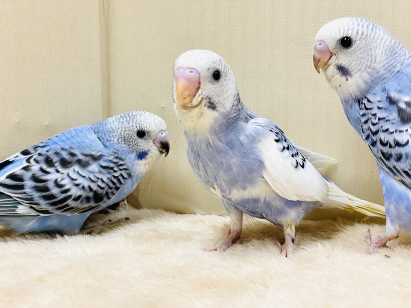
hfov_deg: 36.8
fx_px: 617
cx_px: 206
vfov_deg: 28.0
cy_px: 154
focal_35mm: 52
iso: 100
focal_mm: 6
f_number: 2
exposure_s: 1/100
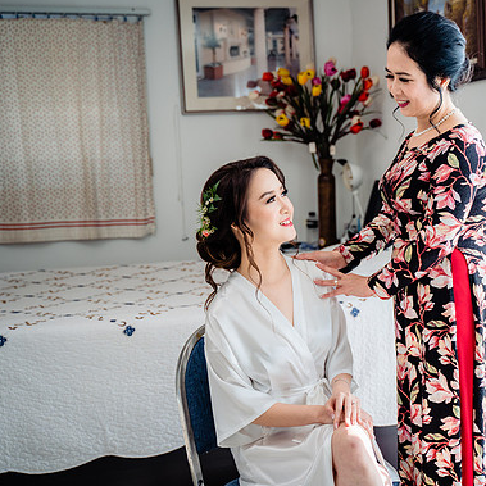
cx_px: 335
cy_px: 242
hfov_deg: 32.4
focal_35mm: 52
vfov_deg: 32.8
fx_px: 826
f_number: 2.8
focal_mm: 40
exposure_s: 1/200
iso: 250
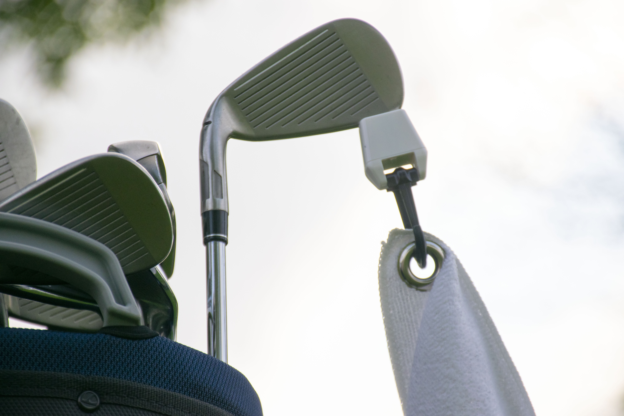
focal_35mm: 210
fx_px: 3640
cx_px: 312
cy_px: 208
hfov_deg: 9.8
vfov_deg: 6.5
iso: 200
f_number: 6.3
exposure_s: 1/2500
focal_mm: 140
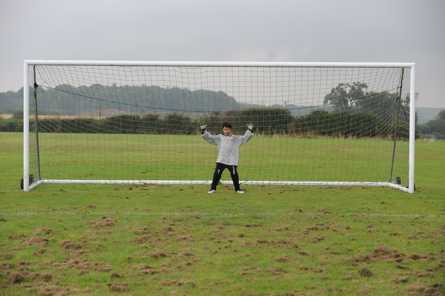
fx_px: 1174
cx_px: 222
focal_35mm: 95
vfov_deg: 14.4
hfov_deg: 21.5
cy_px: 148
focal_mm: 95
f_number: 5
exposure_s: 1/800
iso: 400
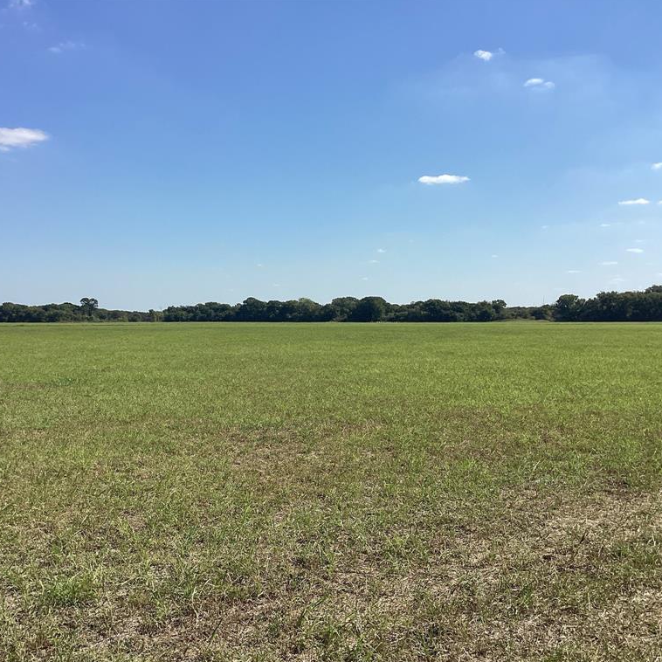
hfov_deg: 44.9
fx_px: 801
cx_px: 296
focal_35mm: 37
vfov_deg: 44.9
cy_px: 330
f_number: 2.4
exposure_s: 1/1942
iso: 25
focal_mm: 3.3
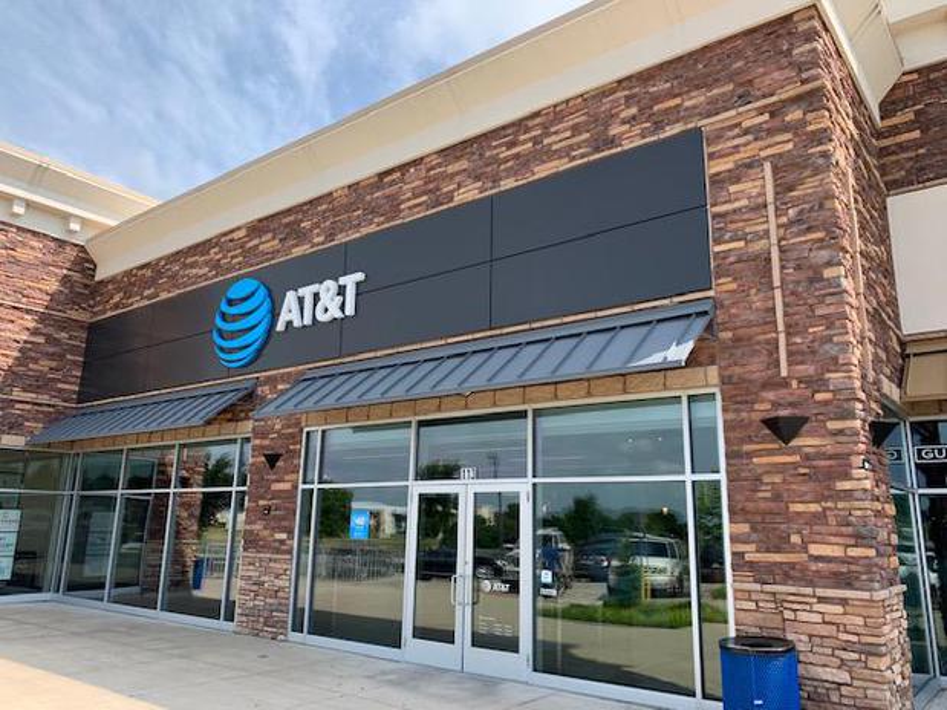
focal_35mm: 26
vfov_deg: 53.0
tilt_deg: +12.6
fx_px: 711
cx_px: 474
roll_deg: -1.2
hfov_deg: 67.3
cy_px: 355
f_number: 1.8
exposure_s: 1/1032
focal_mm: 4.25
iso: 25
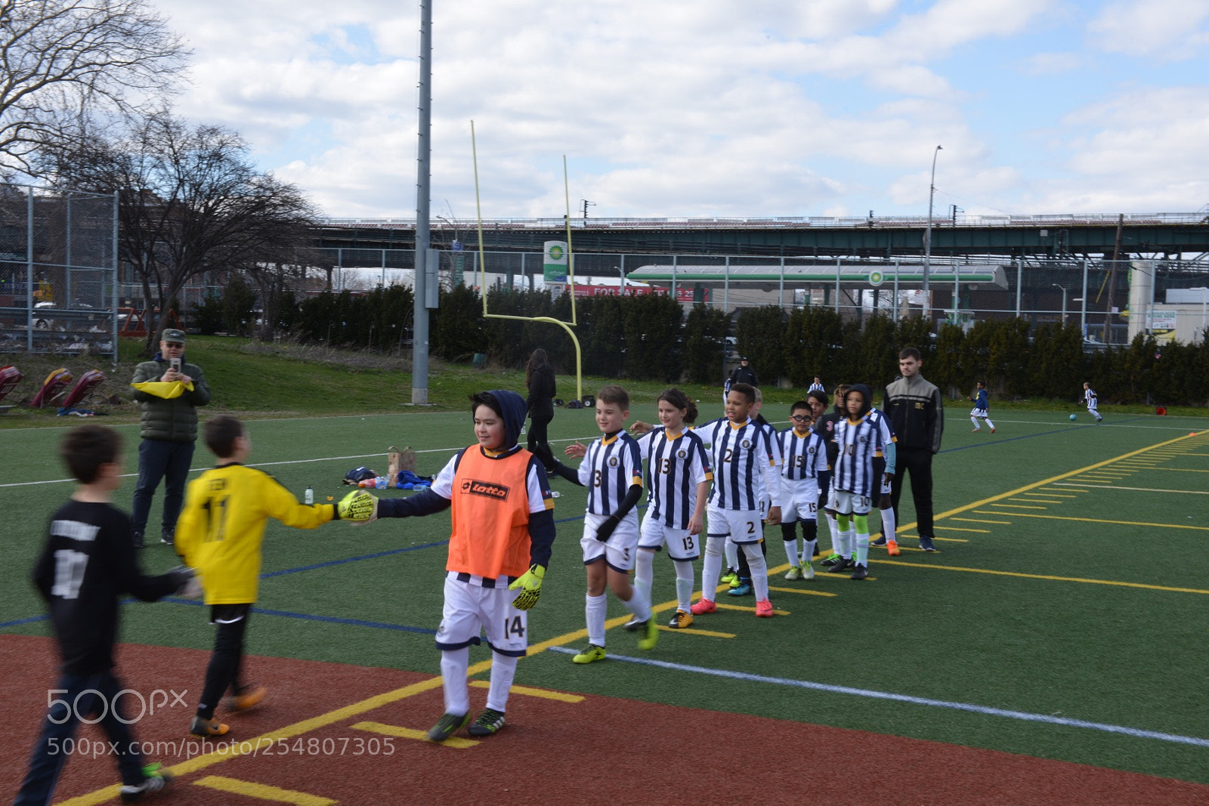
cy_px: 403
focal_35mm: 42
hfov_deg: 46.4
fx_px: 1411
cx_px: 604
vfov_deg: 31.9
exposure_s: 1/30
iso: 180
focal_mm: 42
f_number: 22
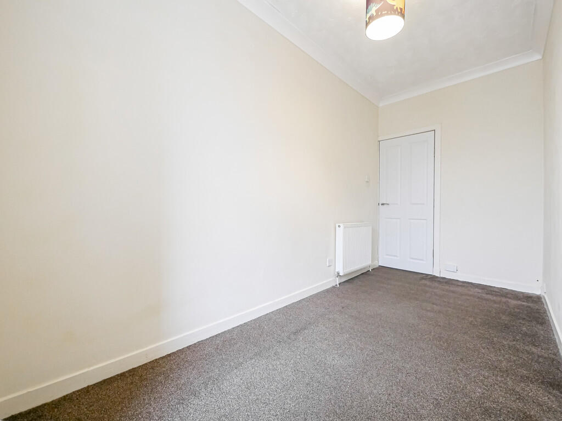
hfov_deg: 102.1
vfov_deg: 85.7
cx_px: 281
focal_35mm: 14
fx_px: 227
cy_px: 210
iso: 2500
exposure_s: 1/60
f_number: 4
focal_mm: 7
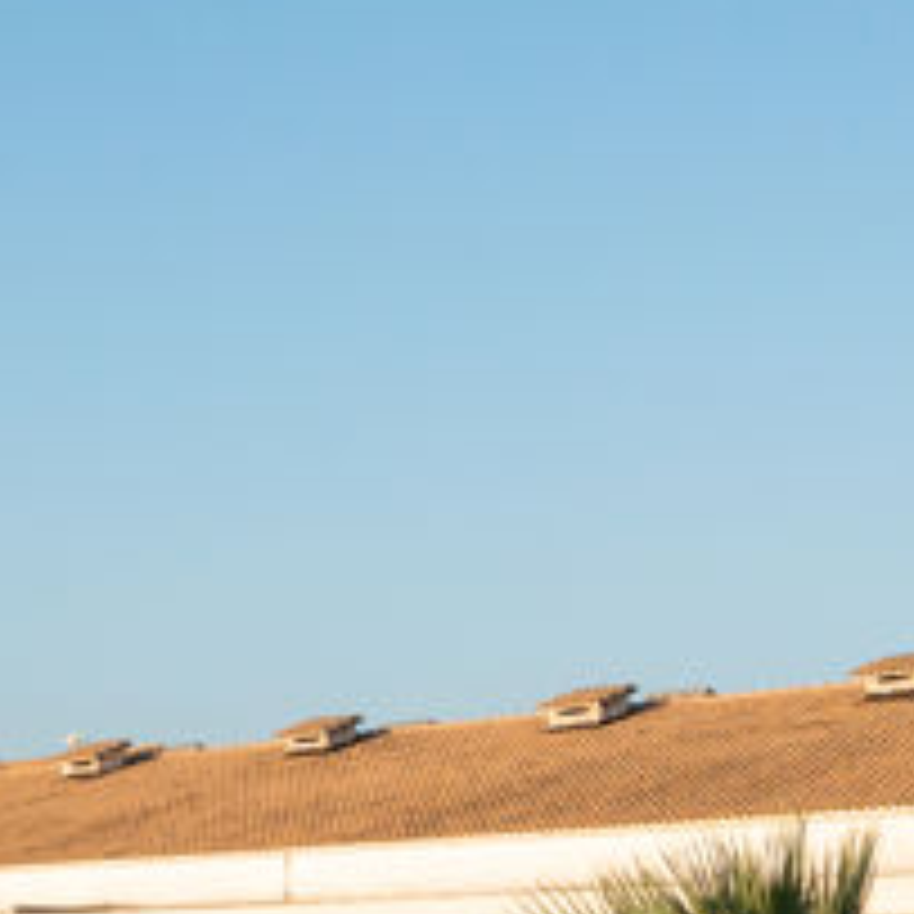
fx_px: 3585
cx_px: -5
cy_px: 1513
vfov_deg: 13.4
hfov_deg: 14.3
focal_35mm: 120
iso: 100
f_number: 7.1
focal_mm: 10.26
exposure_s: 1/400
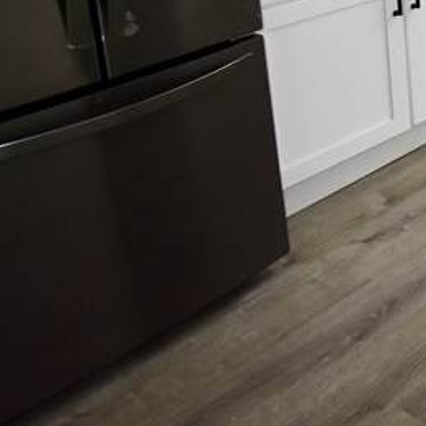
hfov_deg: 21.9
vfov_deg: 28.2
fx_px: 696
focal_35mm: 50
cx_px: 759
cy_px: -124
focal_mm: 10
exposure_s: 1/200
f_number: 5
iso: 720
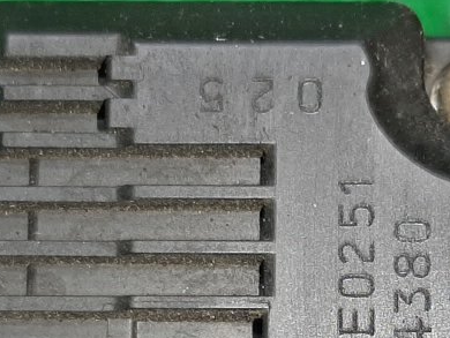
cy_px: 358
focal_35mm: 96
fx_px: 1249
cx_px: 269
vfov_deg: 15.1
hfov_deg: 20.4
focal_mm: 3.93
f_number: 1.7
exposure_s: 1/50
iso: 68
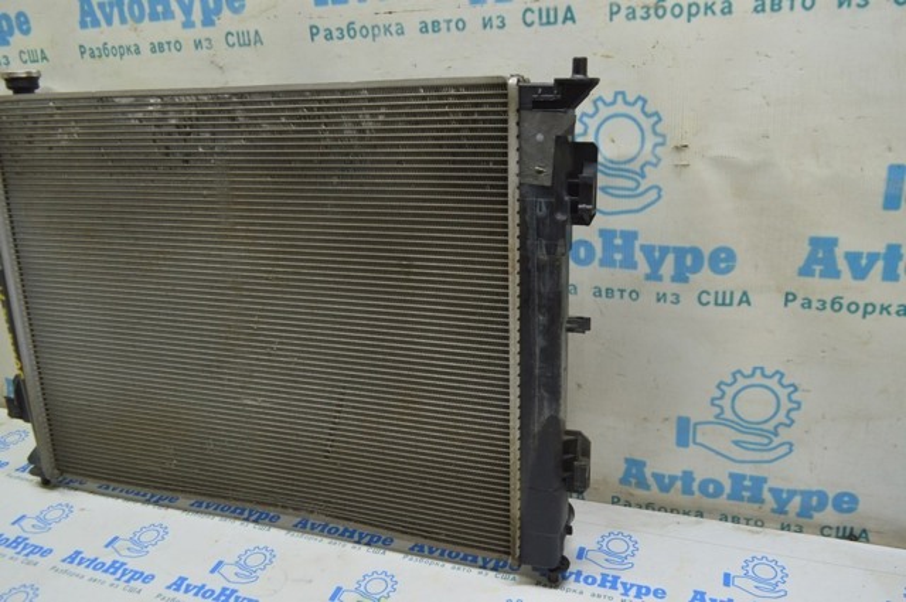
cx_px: 453
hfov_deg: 62.0
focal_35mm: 30
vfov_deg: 43.5
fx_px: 754
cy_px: 301
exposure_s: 1/20
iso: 400
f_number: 5.6
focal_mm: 20
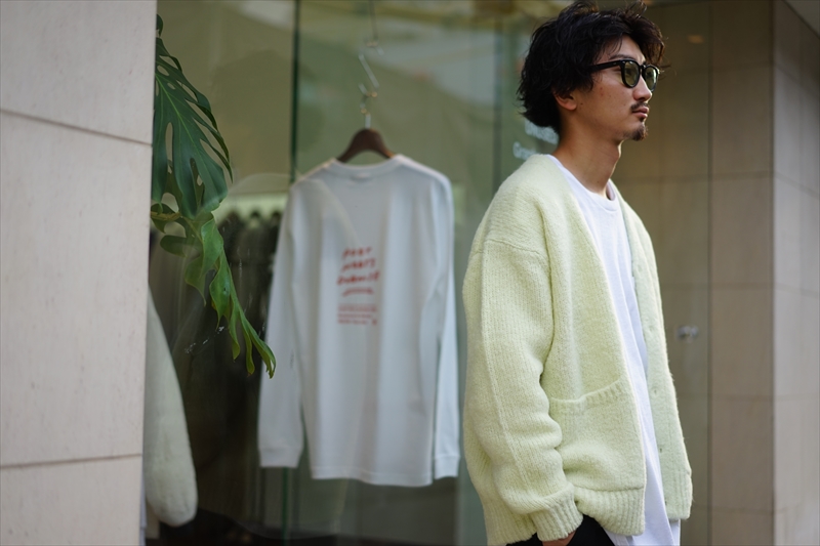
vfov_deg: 24.6
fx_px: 1252
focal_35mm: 55
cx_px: 410
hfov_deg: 36.3
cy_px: 273
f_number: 1.8
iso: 100
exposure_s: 1/500
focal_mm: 55
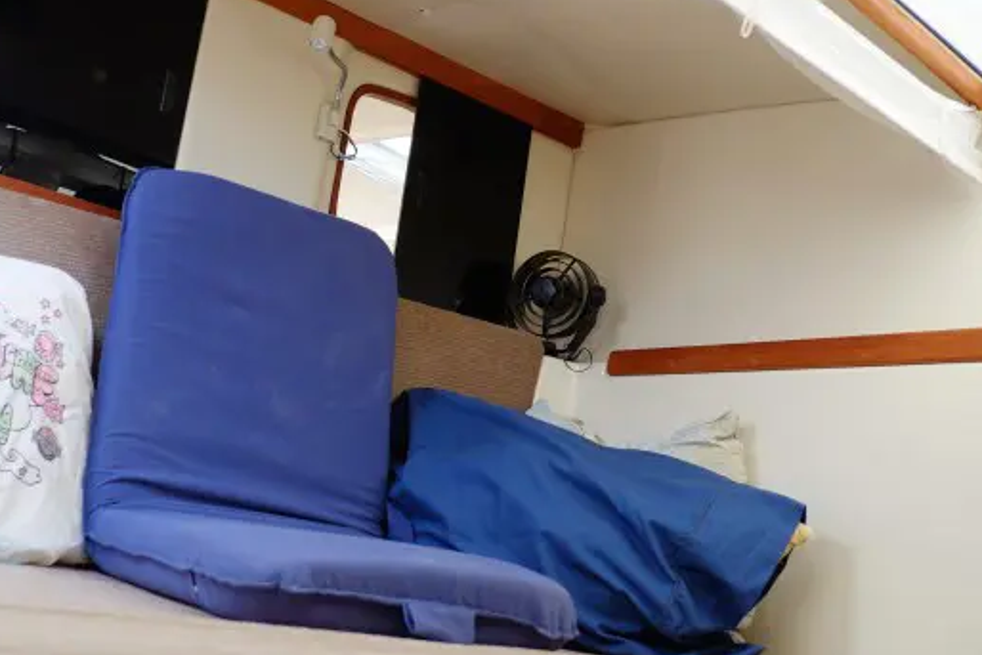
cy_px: 303
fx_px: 1146
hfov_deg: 46.3
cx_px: 441
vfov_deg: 31.9
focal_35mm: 42
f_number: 2
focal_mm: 18
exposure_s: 1/110
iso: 400
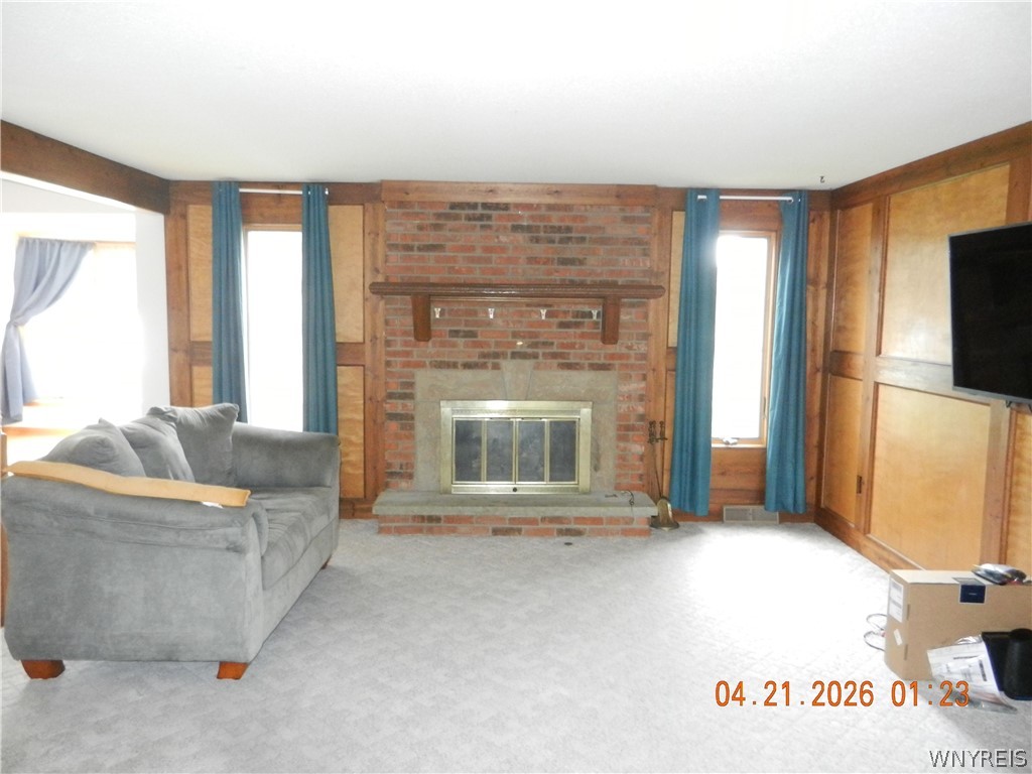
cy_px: 387
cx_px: 516
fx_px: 745
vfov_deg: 54.9
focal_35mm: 25
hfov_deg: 69.4
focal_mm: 4.5
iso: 800
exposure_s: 1/30
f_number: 3.5
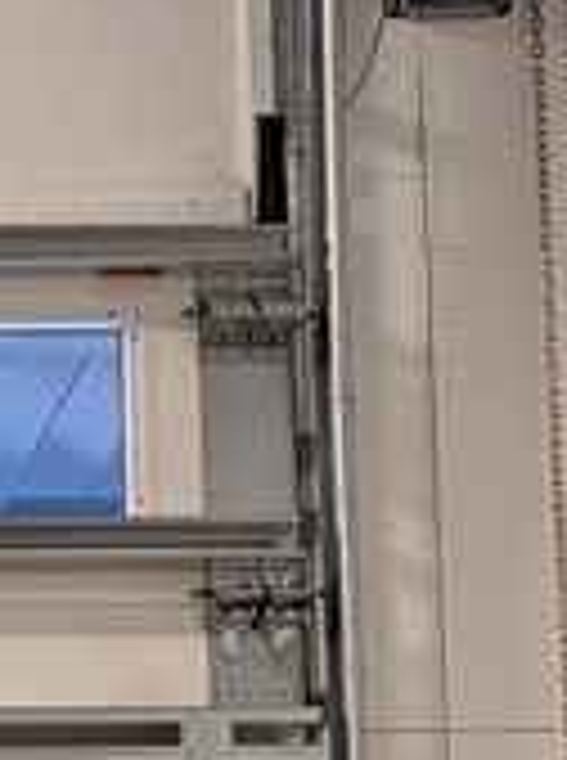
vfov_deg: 11.8
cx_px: -900
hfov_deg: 8.4
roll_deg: -0.4
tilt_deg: +8.9
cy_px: 1277
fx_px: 3464
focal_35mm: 158
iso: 64
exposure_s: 1/120
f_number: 1.6
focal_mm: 5.96
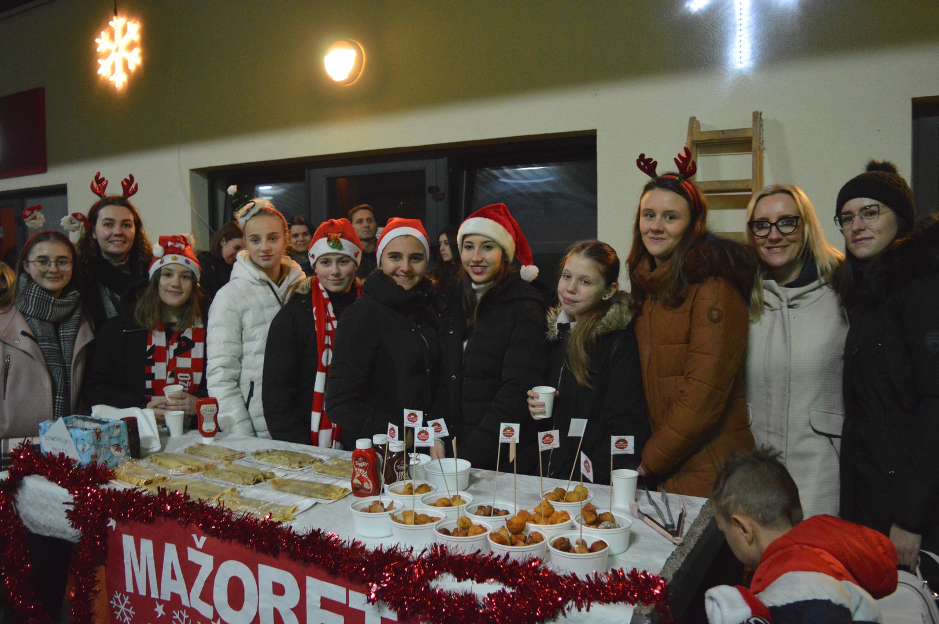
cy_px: 312
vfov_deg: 43.5
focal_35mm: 30
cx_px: 470
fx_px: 782
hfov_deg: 62.0
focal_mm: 20
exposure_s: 1/60
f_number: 4
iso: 3200
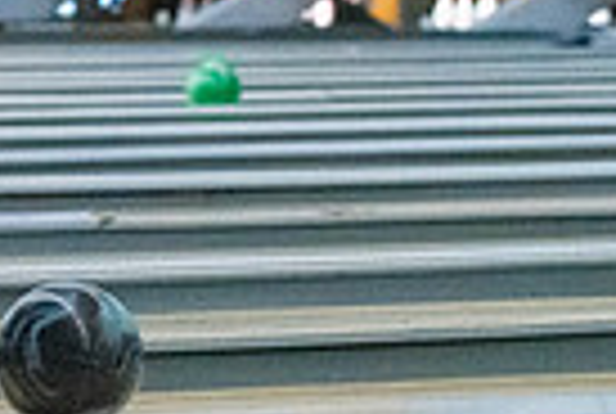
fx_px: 5796
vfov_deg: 4.1
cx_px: -607
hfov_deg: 5.9
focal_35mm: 338
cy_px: -97
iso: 10000
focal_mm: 80
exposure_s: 1/1000
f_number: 4
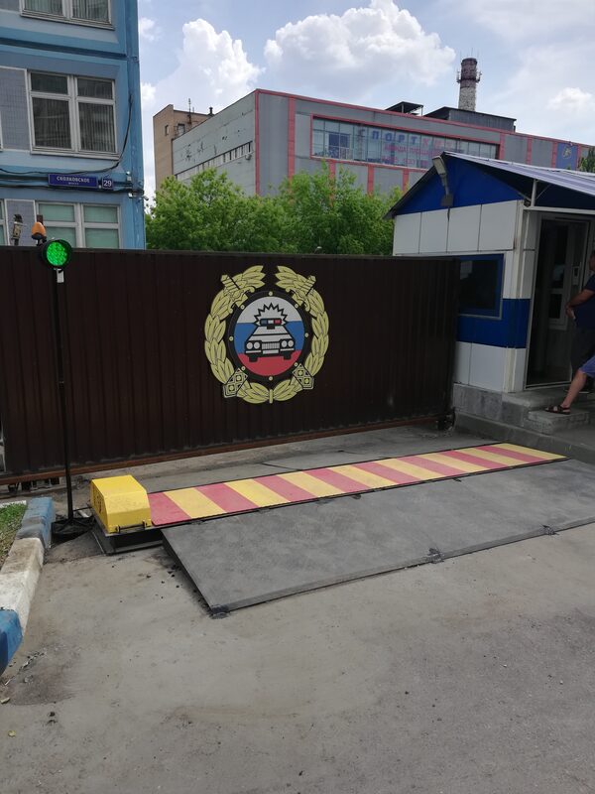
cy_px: 397
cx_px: 298
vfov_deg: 67.3
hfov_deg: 53.1
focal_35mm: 26
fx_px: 596
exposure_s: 1/639
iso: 50
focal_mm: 3.83
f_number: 2.2
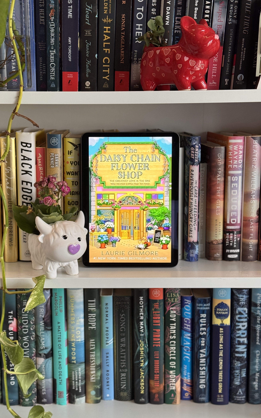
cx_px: 115
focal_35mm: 51
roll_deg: +0.5
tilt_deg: -10.7
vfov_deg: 39.6
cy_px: 209
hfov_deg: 25.3
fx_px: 580
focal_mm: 6.76
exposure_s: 1/60
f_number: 1.78
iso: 160
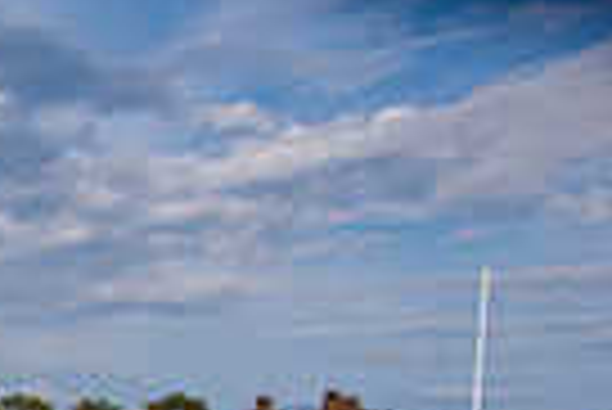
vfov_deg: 13.8
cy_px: 813
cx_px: -670
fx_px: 1447
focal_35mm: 85
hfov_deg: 16.7
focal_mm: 20
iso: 250
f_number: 5
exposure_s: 1/2000
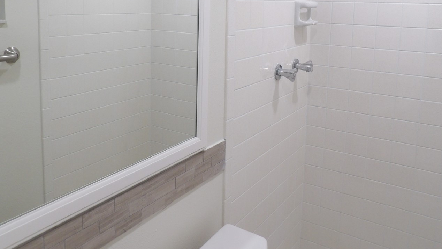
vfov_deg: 34.7
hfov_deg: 59.5
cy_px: 54
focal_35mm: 33
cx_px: 223
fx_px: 387
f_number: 3.2
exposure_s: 1/33
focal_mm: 4.3
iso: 170
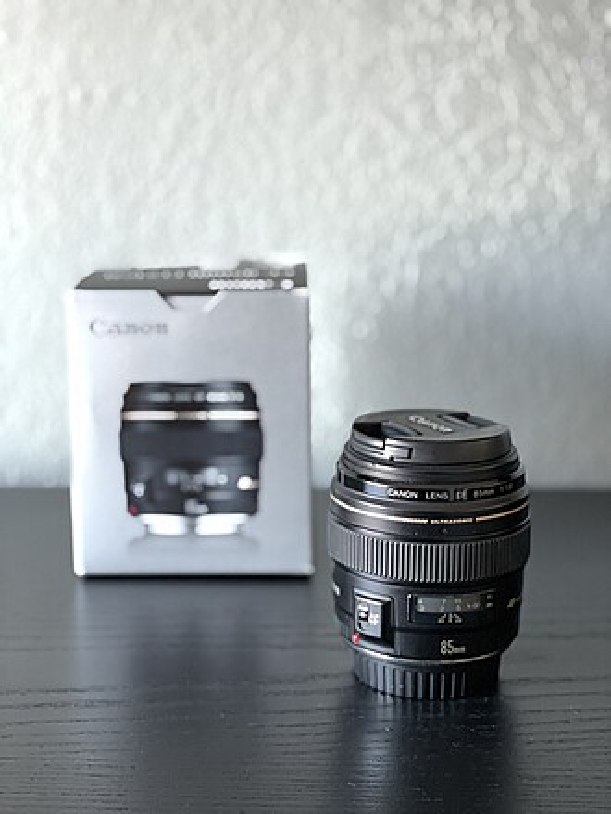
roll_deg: +0.1
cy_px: 407
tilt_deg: -10.8
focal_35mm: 52
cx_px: 306
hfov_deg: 28.0
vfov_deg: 36.8
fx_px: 1224
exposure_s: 1/24
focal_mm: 6
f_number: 2
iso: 500
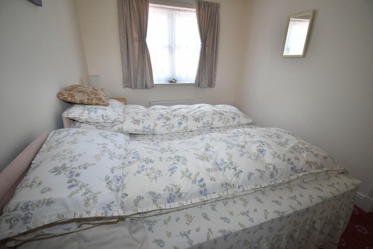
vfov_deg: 77.3
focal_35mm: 15
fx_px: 155
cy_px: 124
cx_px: 186
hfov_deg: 100.4
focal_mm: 10
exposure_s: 1/200
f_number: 4.5
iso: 800
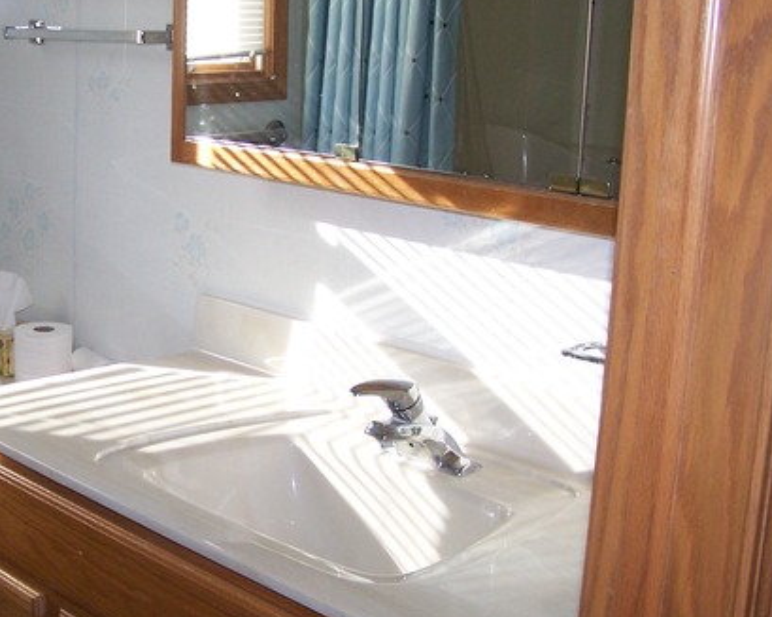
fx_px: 1325
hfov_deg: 31.9
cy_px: 291
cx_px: 196
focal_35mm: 58
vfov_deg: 26.2
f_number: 2.8
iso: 140
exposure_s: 1/60
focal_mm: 6.3
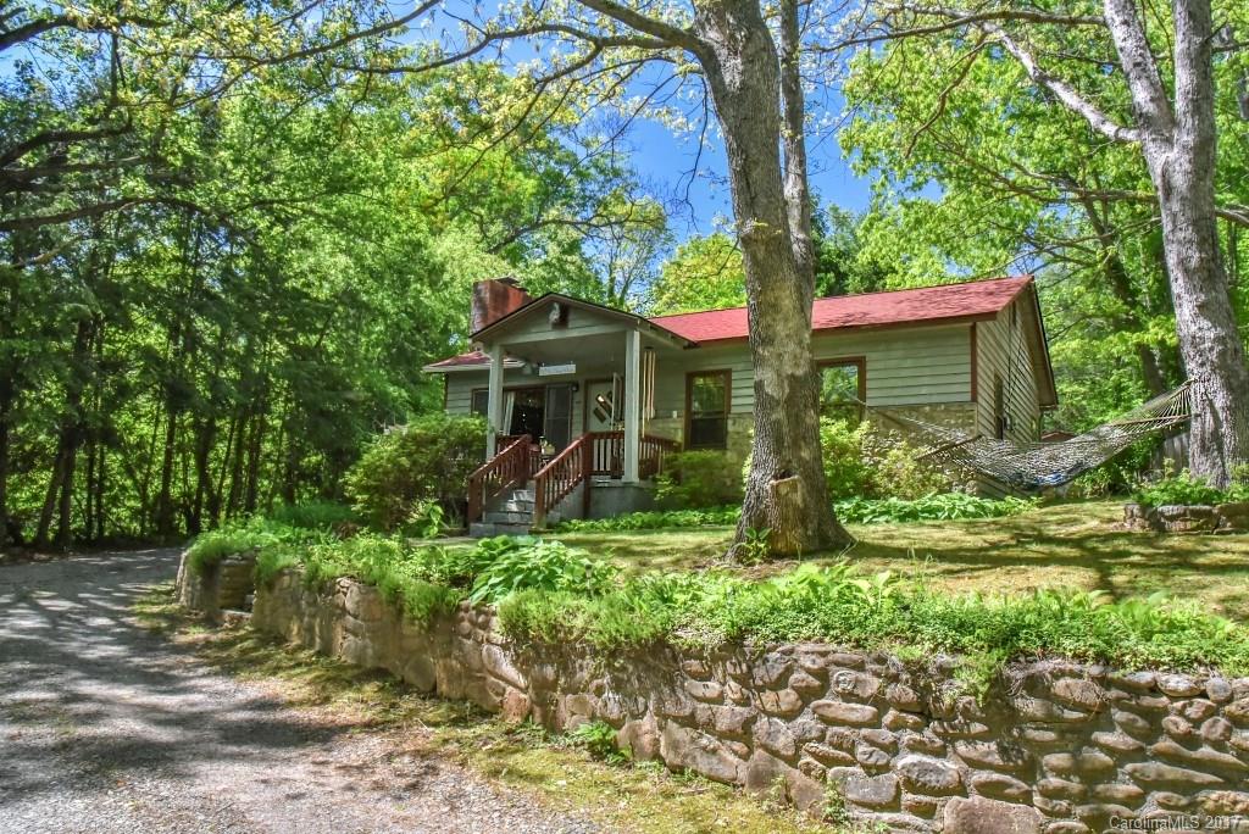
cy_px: 417
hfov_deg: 73.7
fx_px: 833
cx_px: 624
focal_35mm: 24
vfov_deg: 53.2
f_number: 16
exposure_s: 1/250
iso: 4000
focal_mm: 24
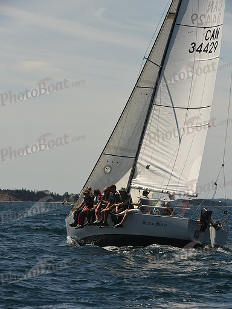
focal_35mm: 218
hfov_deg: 6.8
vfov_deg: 9.1
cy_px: 169
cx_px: 116
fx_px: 1948
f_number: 8
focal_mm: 200
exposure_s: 1/1000
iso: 250
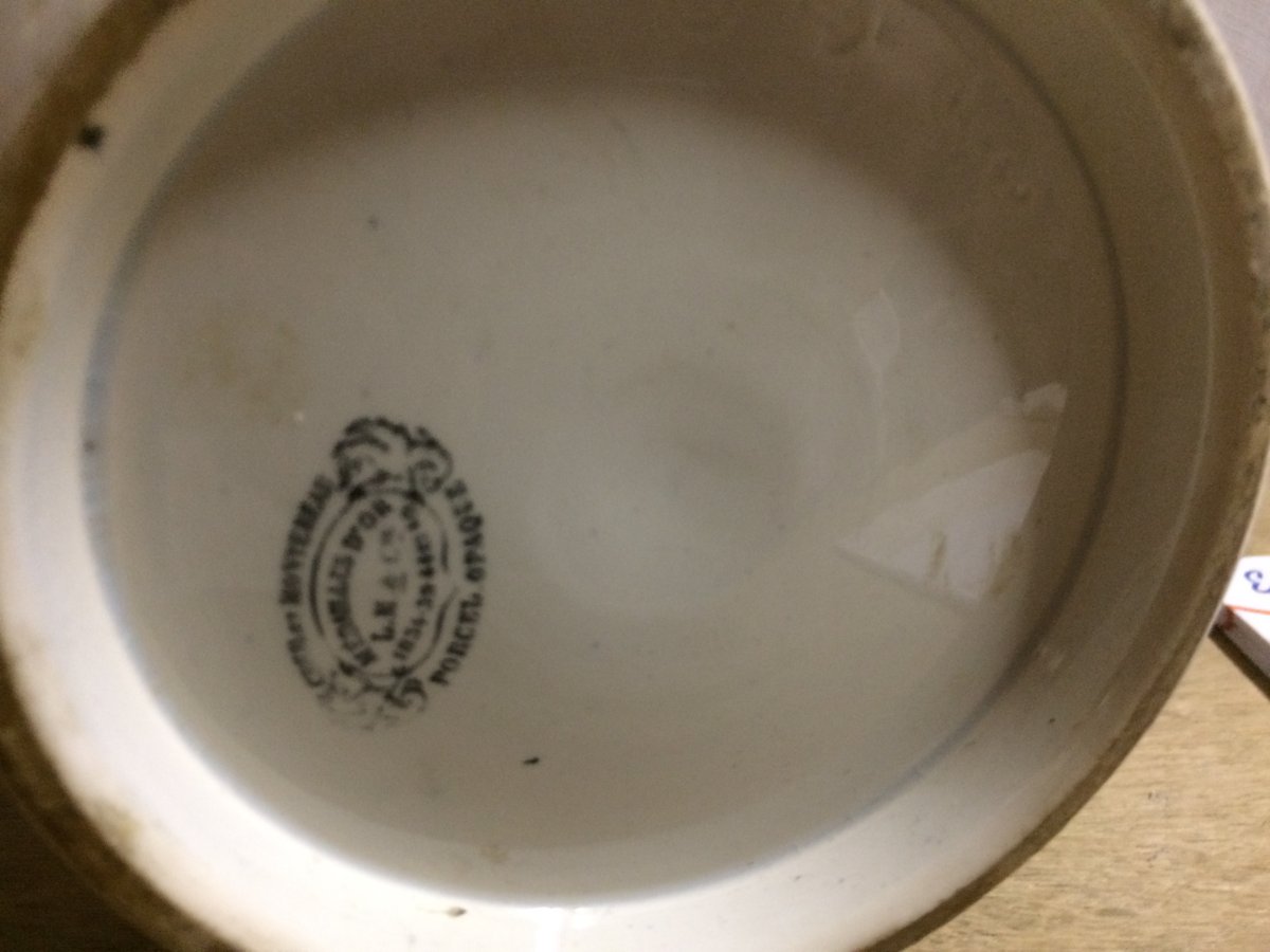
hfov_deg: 61.7
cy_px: 476
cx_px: 635
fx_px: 1064
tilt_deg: -31.0
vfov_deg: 48.2
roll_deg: -2.9
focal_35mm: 29
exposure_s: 1/17
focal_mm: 4.15
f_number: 2.2
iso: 320
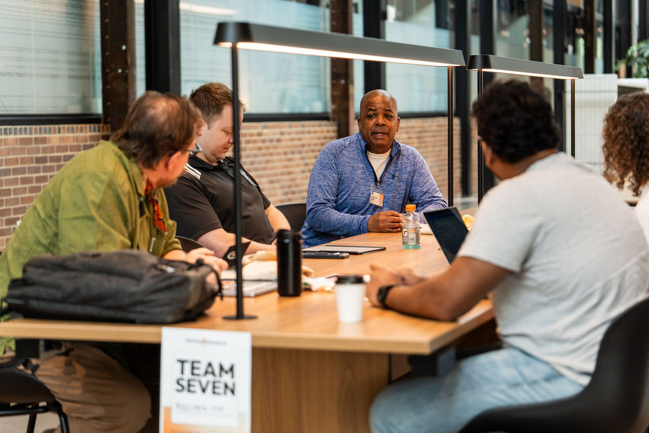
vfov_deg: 16.5
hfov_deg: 24.5
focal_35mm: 83
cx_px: 323
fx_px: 1496
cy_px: 215
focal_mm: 82
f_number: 2.8
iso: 200
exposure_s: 1/160
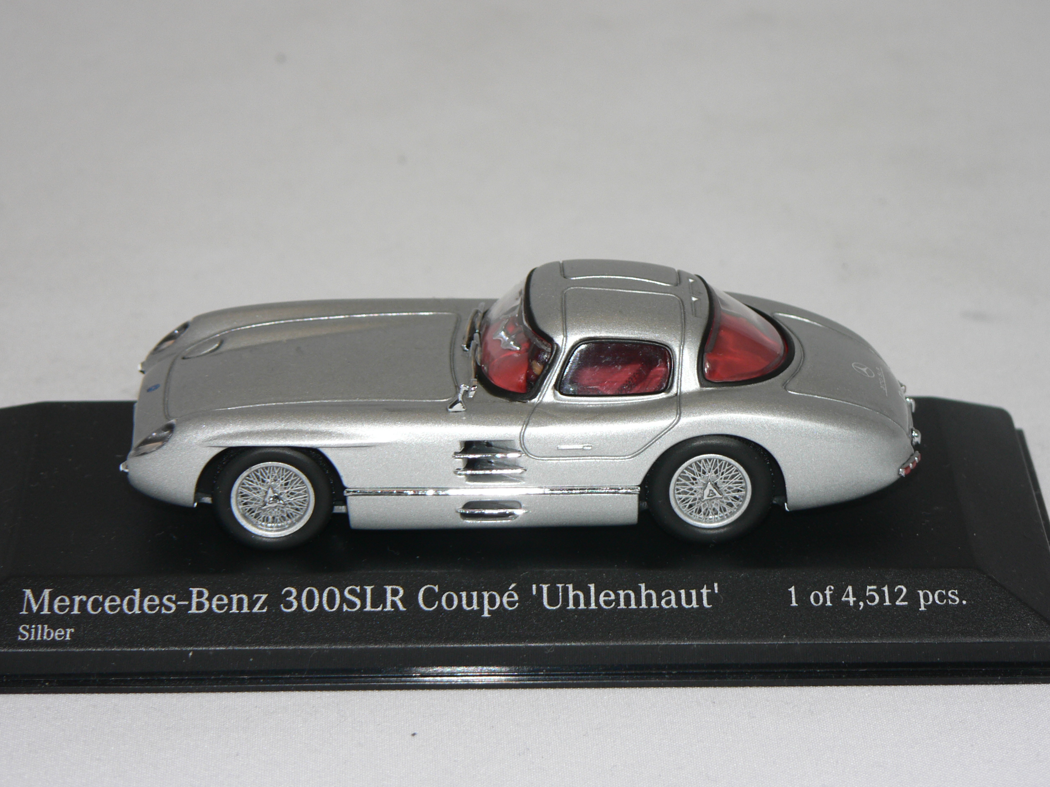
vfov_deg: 11.3
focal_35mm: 131
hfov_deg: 15.1
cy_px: 391
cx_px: 526
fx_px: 3974
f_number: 3.2
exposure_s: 1/60
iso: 80
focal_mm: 21.6
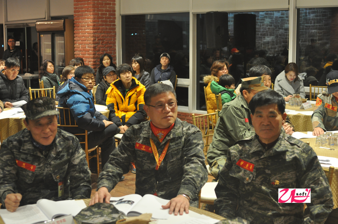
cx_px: 169
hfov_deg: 37.9
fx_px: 492
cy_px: 112
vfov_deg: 25.7
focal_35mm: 52
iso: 800
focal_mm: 35
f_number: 4
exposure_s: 1/60
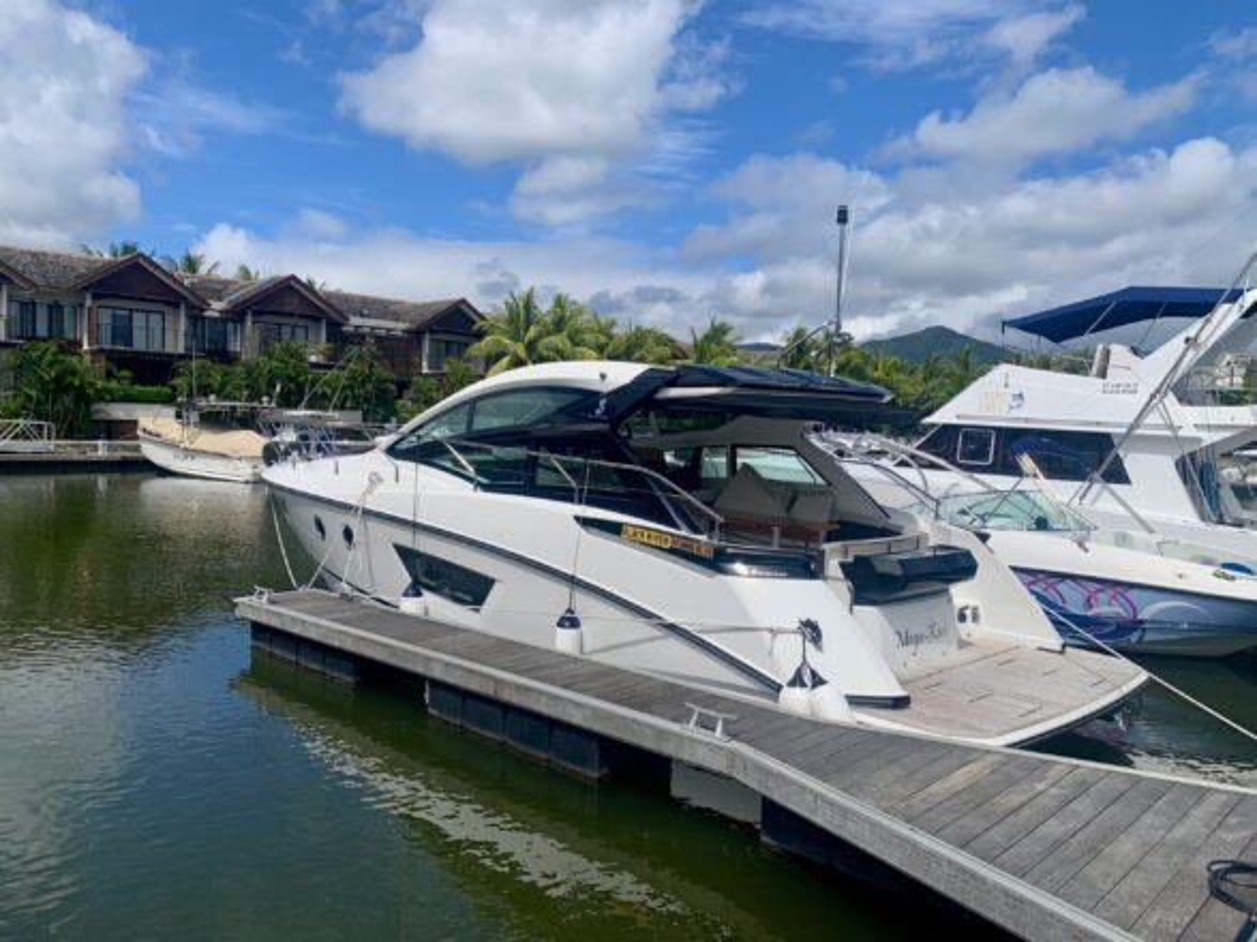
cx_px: 628
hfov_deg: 67.3
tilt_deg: -3.3
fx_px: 944
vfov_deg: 53.0
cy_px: 471
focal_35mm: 26
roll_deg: -1.2
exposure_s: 1/5405
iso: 25
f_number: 1.8
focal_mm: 4.25
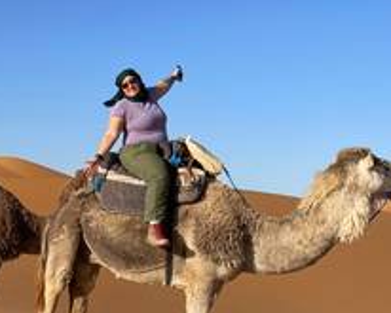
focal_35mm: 59
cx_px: -42
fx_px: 683
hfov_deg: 28.9
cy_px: 171
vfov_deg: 25.8
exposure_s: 1/3344
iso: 32
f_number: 1.6
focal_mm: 5.1
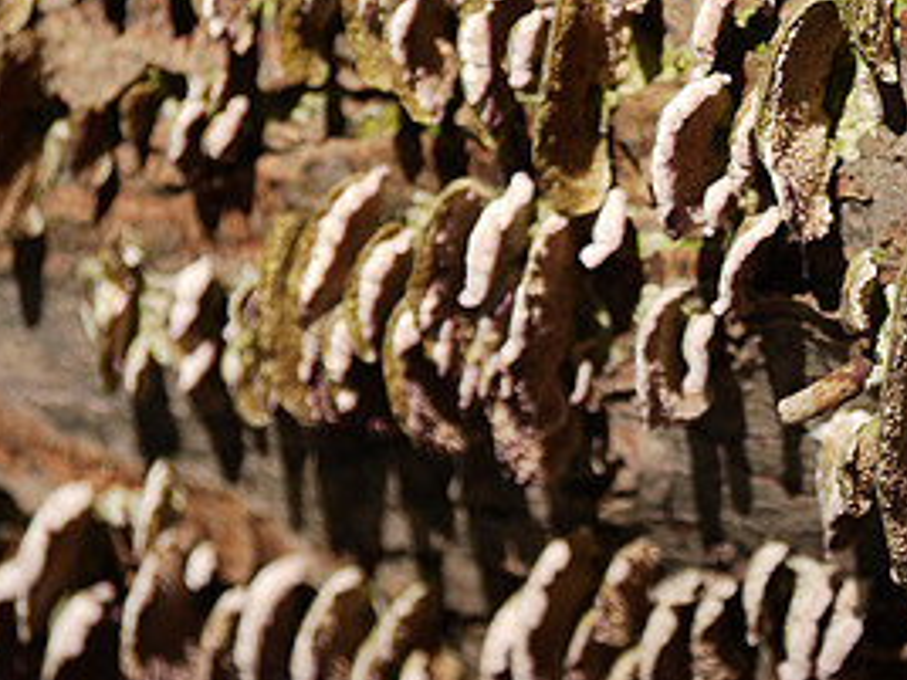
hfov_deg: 4.2
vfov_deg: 3.2
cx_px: 907
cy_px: 252
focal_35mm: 467
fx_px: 12236
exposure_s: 1/400
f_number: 4.1
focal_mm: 108
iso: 125
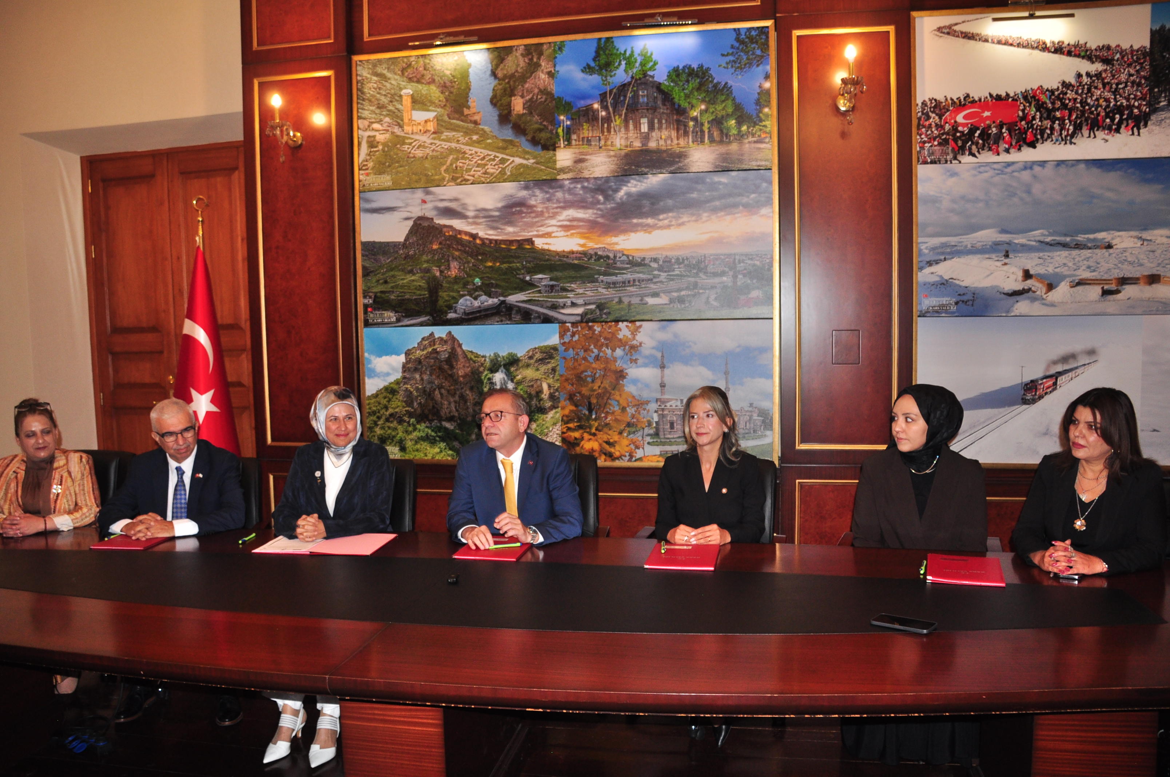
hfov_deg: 67.4
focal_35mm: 27
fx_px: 876
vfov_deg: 47.8
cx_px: 585
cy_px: 388
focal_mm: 18
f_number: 3.5
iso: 400
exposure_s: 1/60
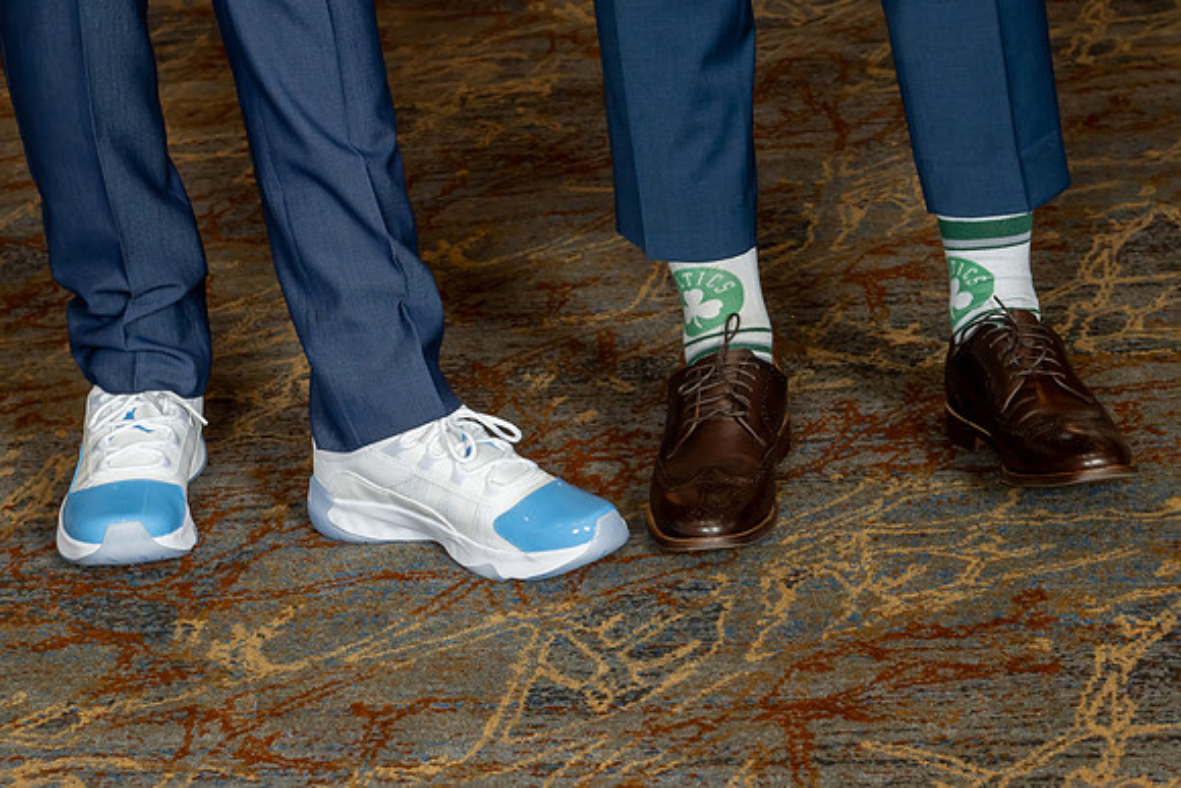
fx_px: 3326
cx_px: 632
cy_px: 480
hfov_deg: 20.1
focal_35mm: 101
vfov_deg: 13.5
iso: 500
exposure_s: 1/200
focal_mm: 55
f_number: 8
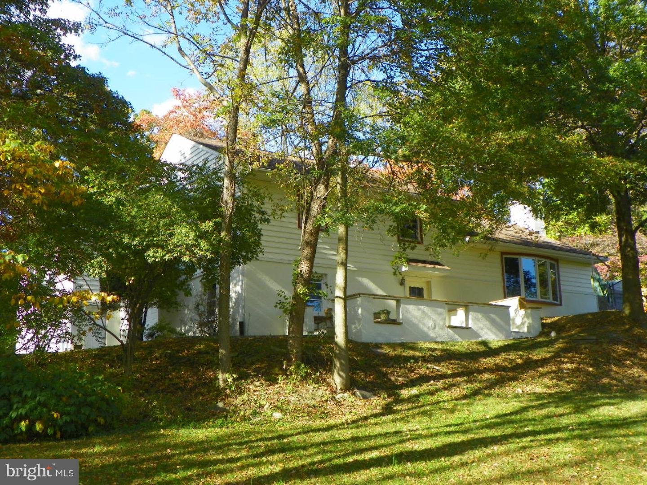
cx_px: 324
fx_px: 860
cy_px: 242
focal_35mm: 46
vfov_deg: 31.5
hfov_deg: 41.2
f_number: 3.2
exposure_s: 1/160
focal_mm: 8.2
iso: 64
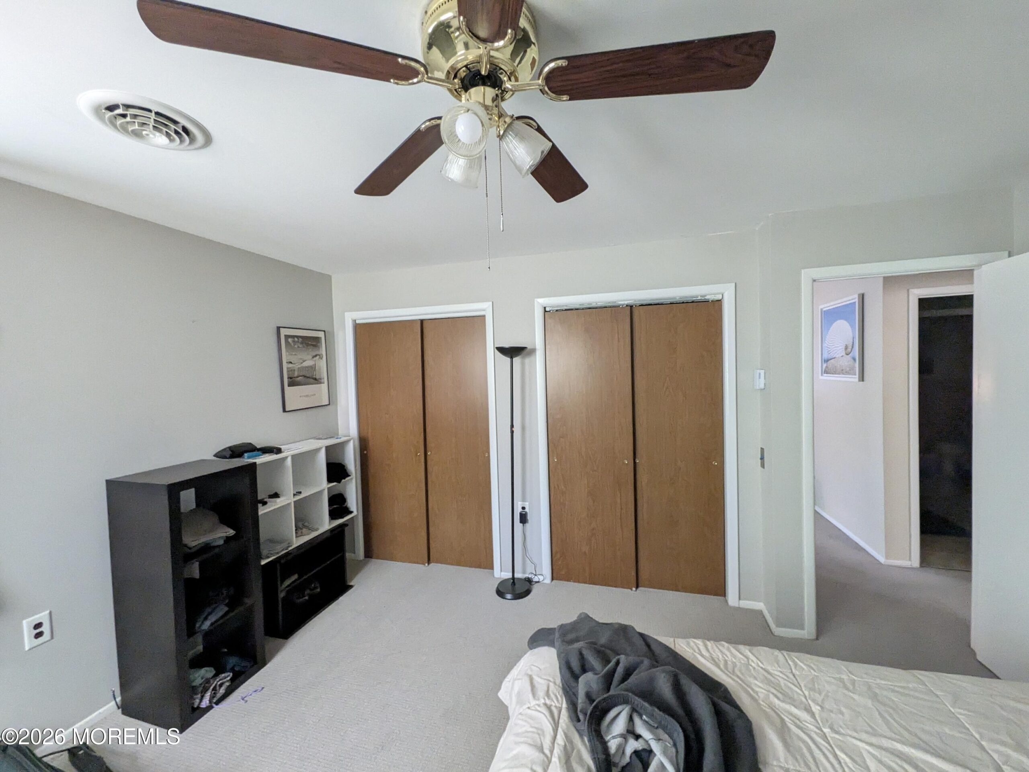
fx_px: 416
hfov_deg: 102.1
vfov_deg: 85.7
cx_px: 514
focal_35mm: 14
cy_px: 386
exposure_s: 1/23.8
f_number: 2.2
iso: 981
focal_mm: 1.85
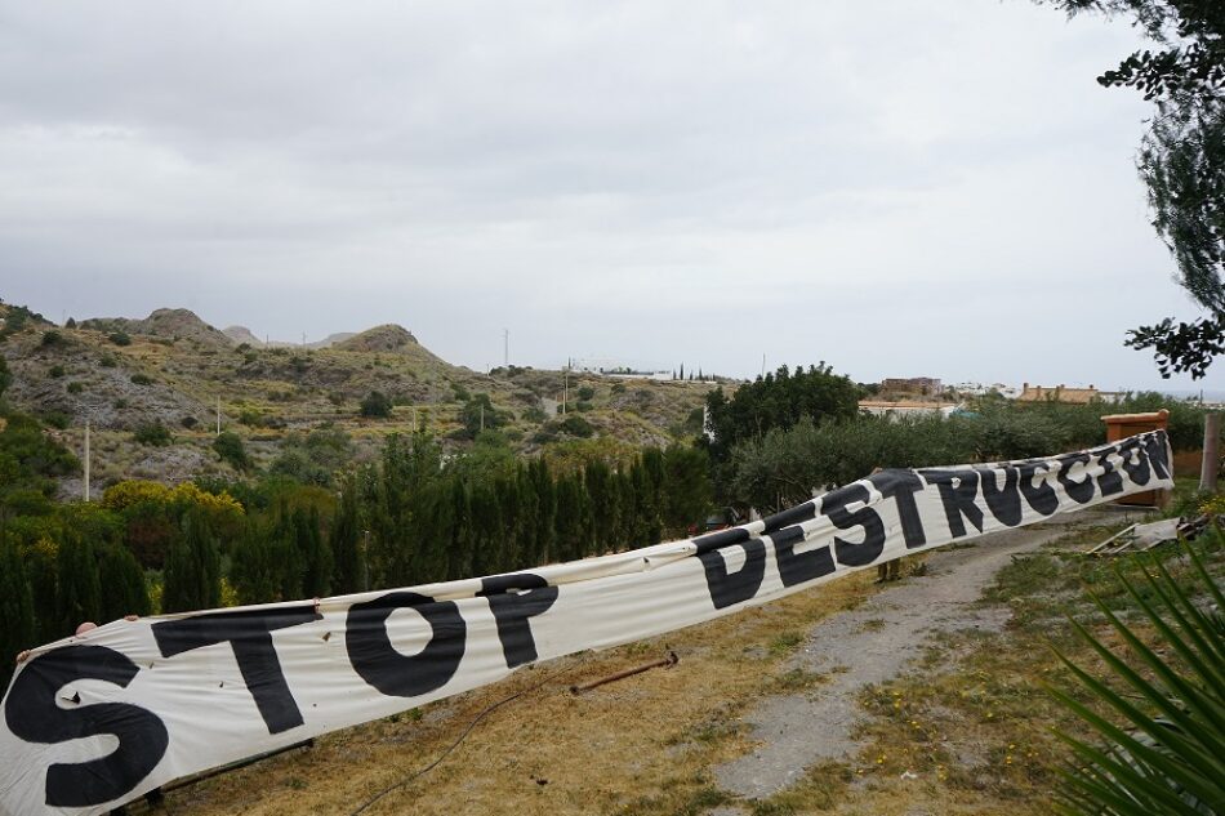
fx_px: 1157
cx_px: 612
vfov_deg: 38.9
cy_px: 408
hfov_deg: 55.8
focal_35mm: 34
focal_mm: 34
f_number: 11
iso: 100
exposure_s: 1/125
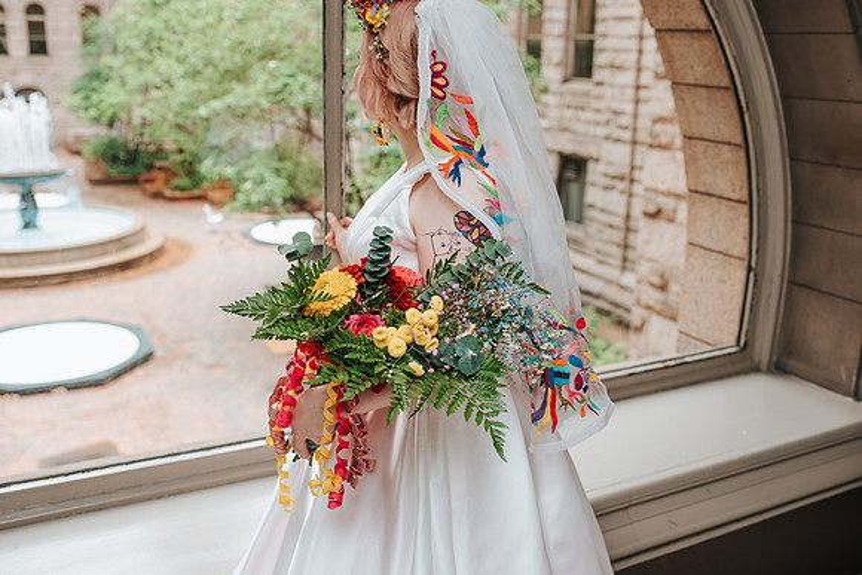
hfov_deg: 54.4
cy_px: 288
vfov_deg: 37.9
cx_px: 431
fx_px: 838
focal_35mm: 35
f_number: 4
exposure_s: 1/160
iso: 450
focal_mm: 35
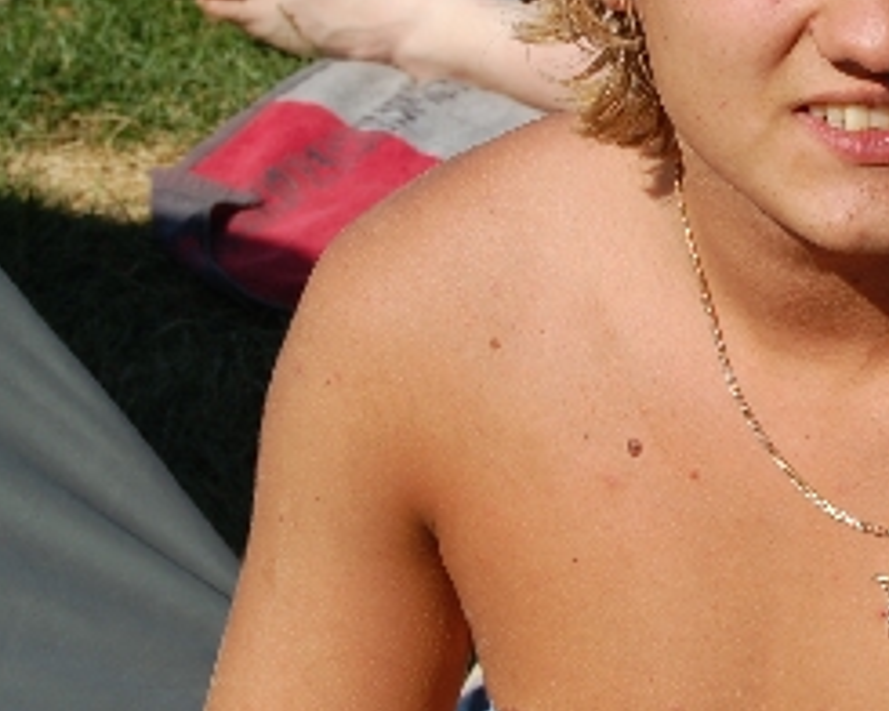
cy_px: 18
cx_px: 871
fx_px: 5321
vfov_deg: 7.6
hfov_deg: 9.5
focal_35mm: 202
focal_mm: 55
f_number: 10
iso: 200
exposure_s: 1/400
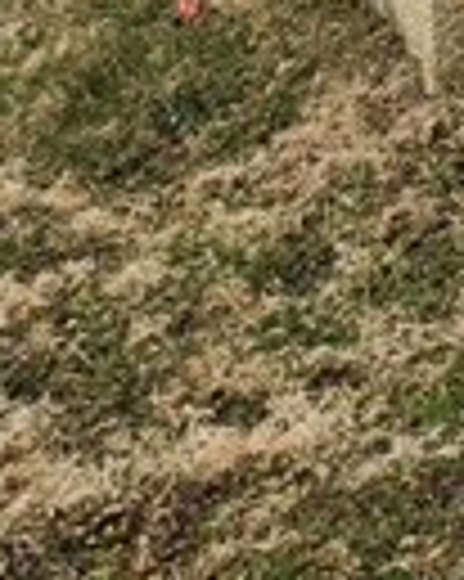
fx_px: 2303
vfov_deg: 11.6
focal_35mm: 134
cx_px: 1261
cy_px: -845
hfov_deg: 9.6
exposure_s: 1/339
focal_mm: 5.4
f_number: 1.8
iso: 20
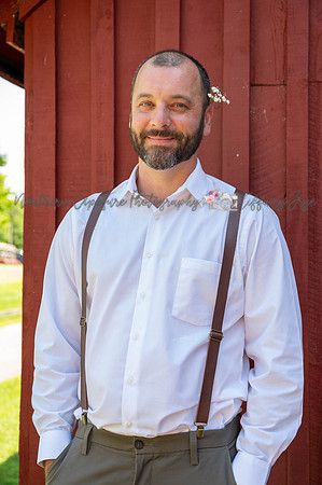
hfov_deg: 27.5
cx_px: 161
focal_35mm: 49
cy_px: 242
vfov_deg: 40.4
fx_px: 659
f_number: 4
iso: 220
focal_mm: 49
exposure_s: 1/250
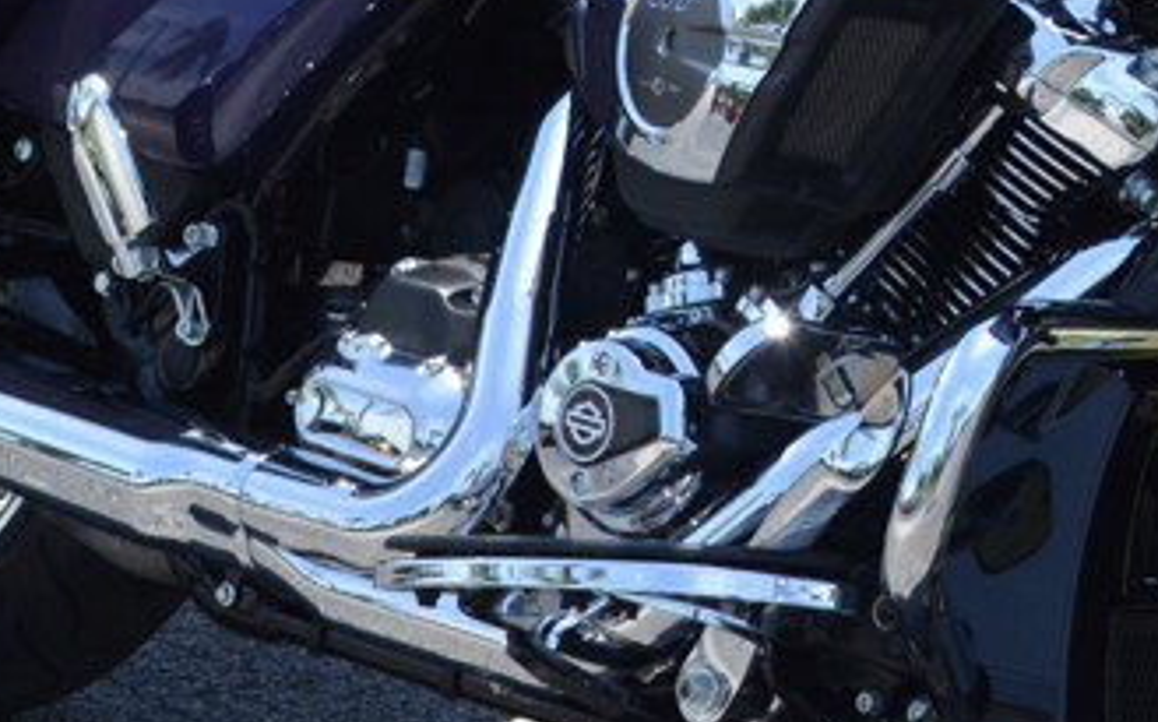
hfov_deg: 15.4
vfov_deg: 9.7
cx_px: 1098
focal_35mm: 134
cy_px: 11
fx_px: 4225
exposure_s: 1/200
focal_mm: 24
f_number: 7.1
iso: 100
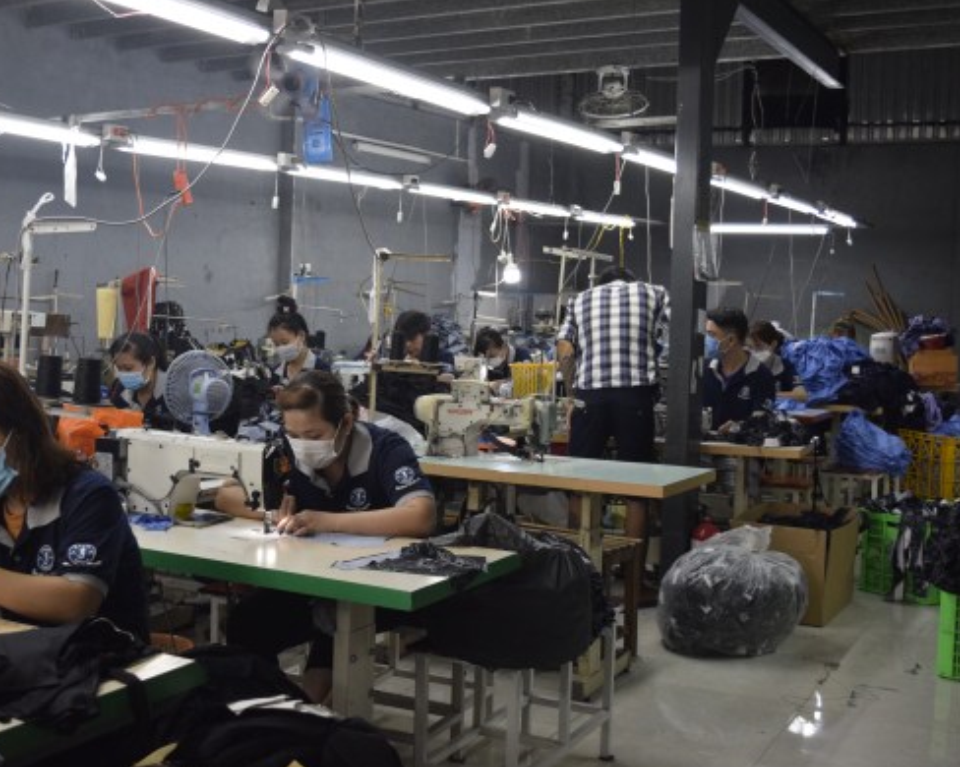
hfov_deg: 41.0
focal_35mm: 45
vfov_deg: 33.4
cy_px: 387
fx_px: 1278
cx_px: 376
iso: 1600
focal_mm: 26
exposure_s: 1/200
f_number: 5
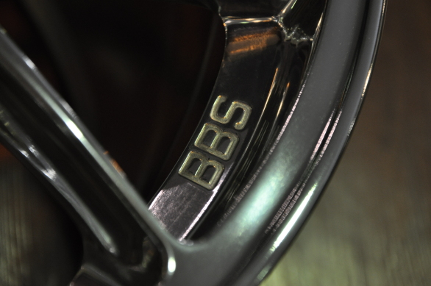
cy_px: 143
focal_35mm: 112
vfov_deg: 12.1
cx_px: 216
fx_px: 1345
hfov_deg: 18.2
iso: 800
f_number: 5.3
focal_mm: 75
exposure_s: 1/50
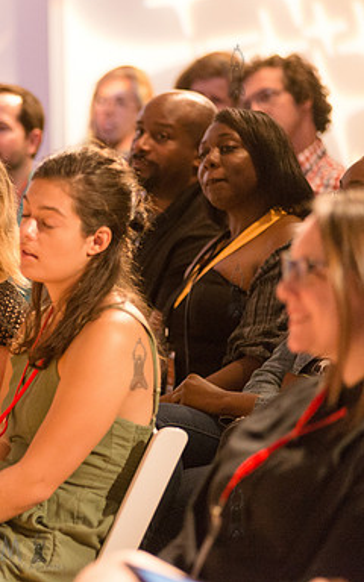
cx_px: -58
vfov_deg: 9.4
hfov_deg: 5.9
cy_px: 290
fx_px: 3540
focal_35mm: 223
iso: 4000
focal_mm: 145
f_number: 2.8
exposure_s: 1/200
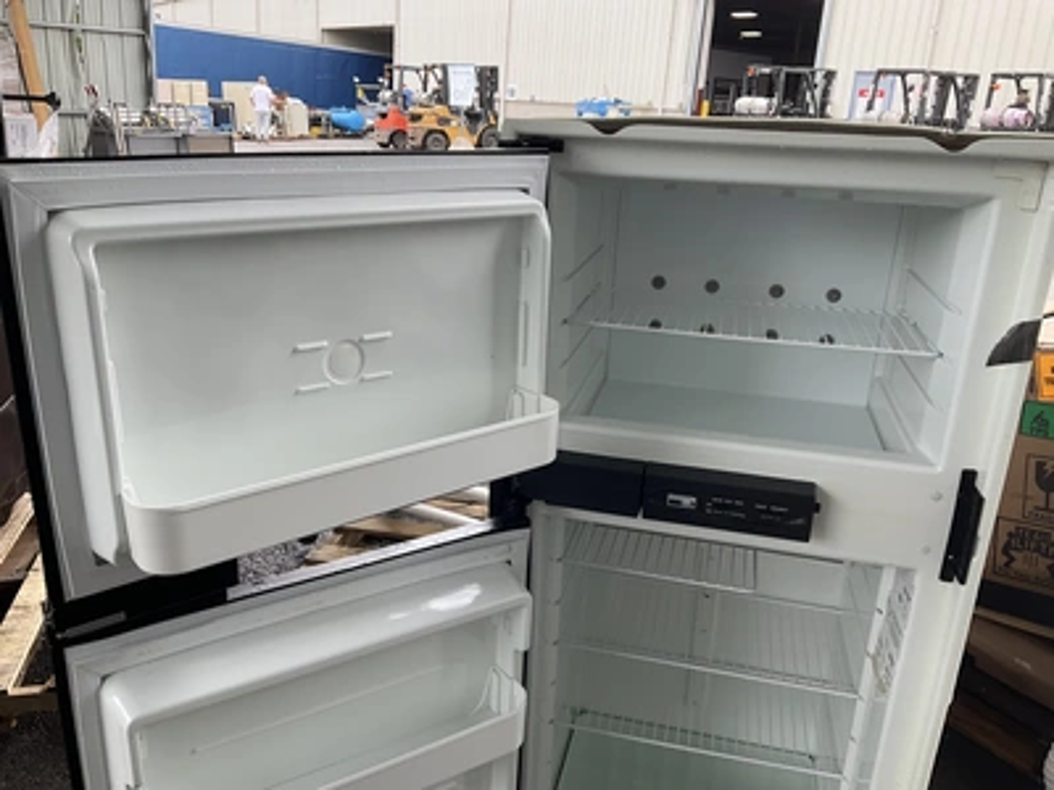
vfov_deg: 48.2
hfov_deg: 61.7
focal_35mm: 29
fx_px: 883
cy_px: 395
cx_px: 527
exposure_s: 1/145
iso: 20
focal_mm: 3
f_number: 1.8
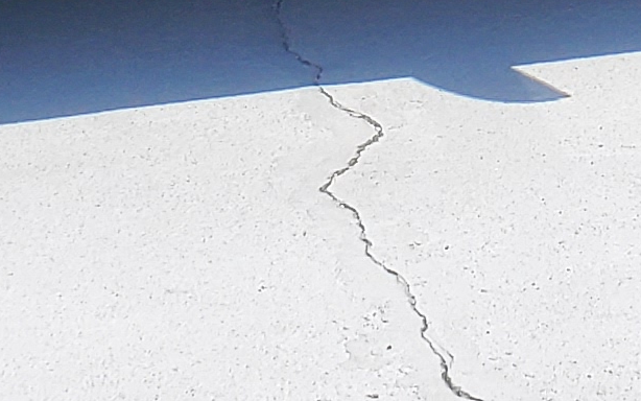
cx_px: 830
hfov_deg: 11.3
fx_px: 3163
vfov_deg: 6.7
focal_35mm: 181
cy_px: -741
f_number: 2.4
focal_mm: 4.3
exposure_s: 1/1804
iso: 50
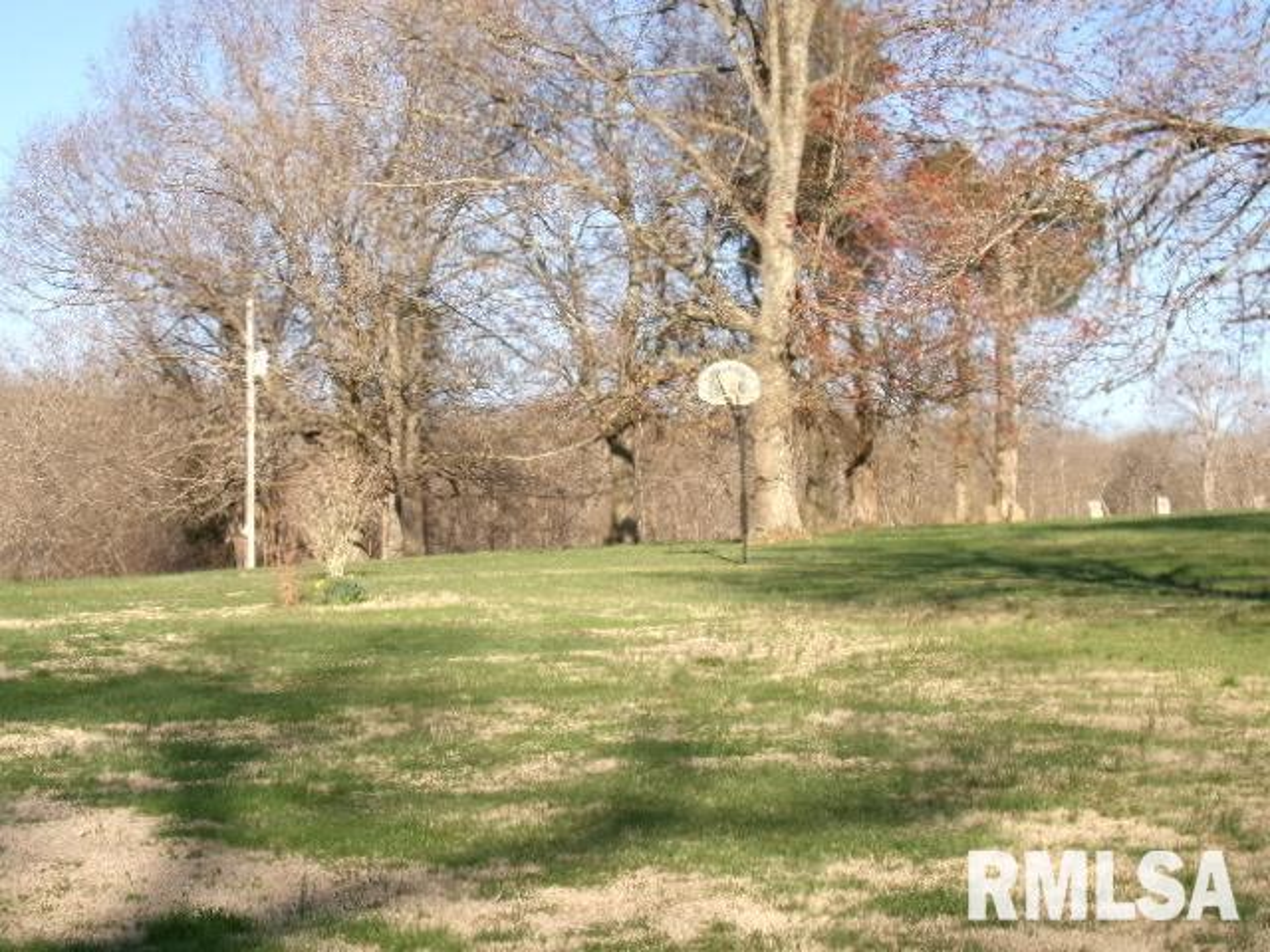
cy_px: 476
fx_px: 3008
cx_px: 635
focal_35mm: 82
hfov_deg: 23.8
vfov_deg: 18.0
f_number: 5
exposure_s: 1/280
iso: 100
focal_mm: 14.7
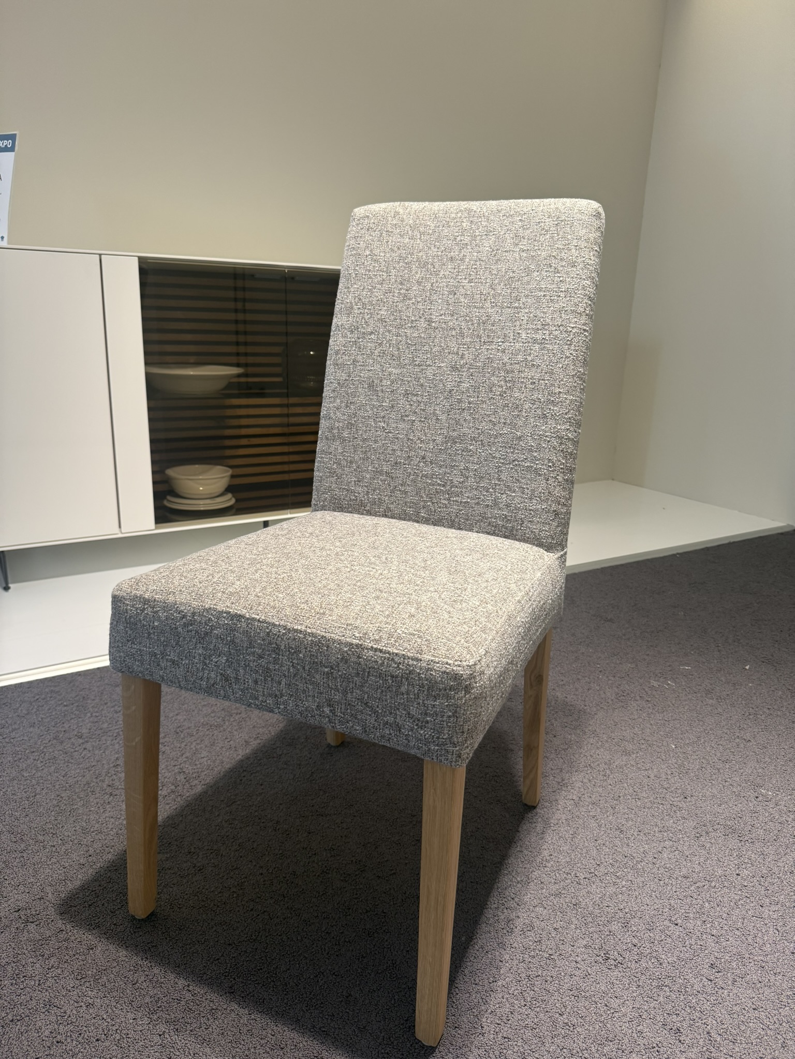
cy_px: 530
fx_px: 735
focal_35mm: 24
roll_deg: -2.8
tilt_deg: -15.5
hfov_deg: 56.8
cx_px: 398
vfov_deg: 71.6
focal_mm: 6.76
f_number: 1.78
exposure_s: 1/100
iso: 160
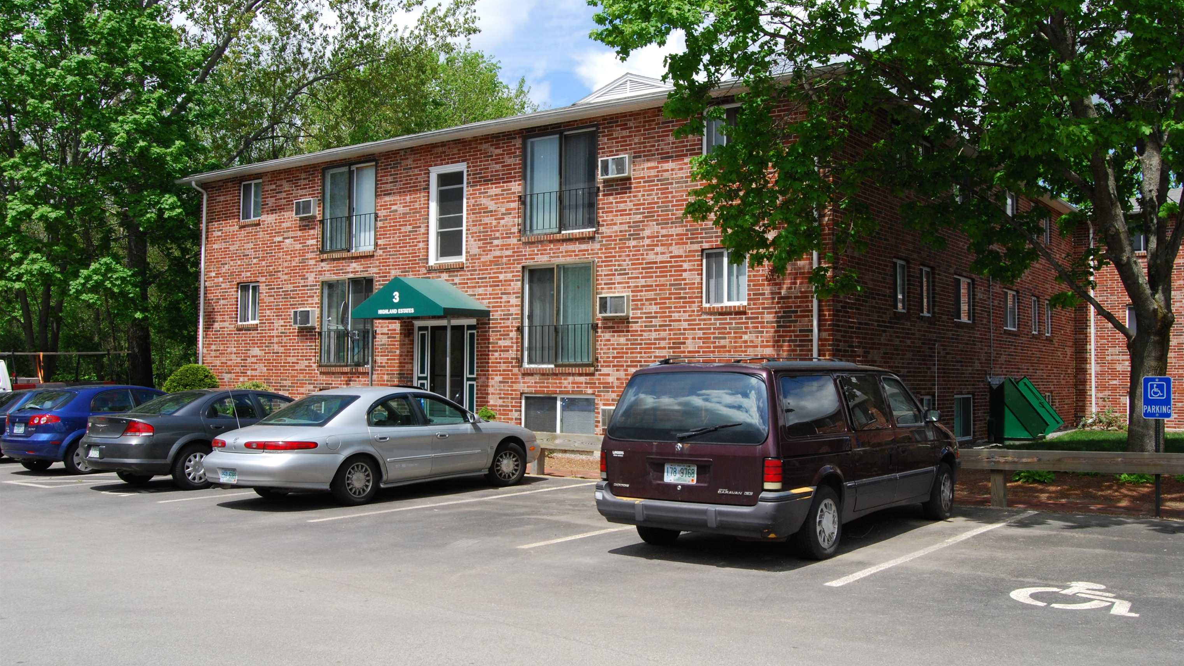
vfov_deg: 33.7
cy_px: 325
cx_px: 598
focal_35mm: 35
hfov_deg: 56.6
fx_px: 1099
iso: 400
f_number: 11
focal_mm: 22
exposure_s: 1/500
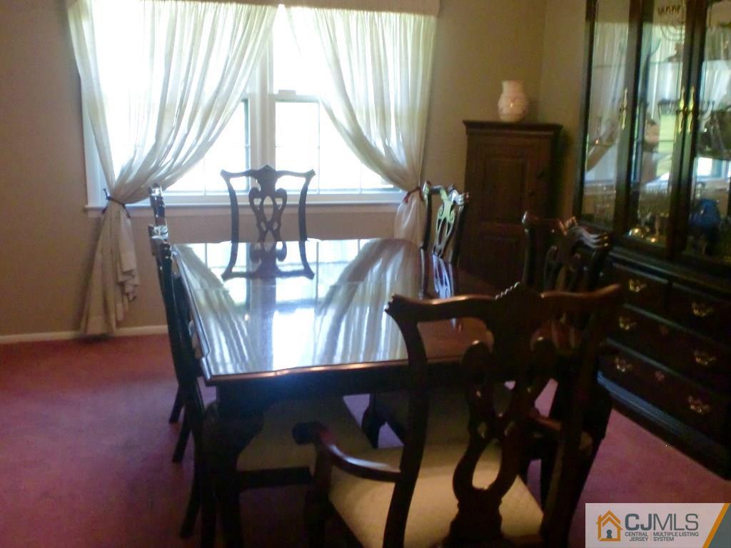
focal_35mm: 35
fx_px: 739
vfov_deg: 40.7
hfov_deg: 52.6
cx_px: 366
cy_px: 274
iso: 640
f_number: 3.1
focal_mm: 6.3
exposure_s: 1/60
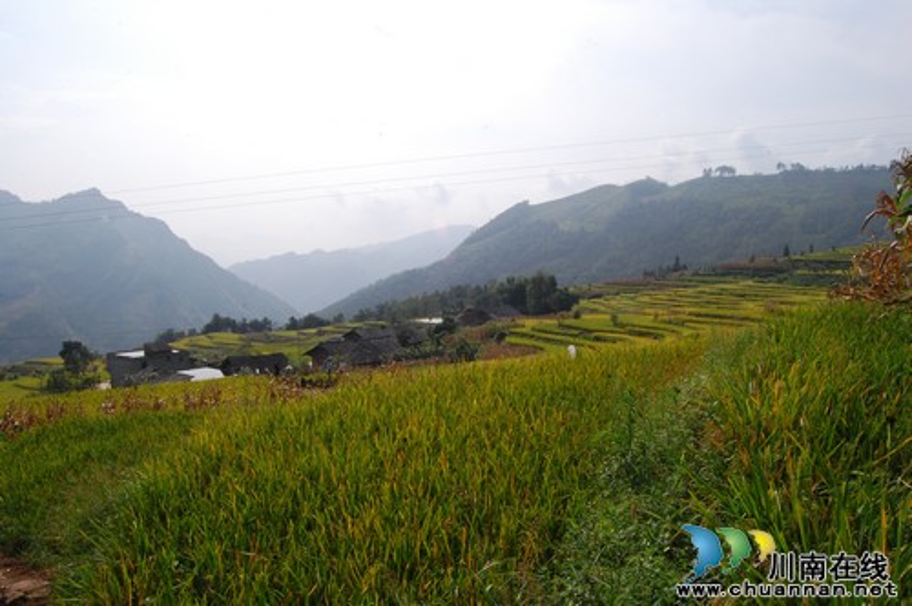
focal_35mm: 27
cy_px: 303
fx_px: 683
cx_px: 456
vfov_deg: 47.8
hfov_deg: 67.4
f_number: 20
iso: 200
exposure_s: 1/80
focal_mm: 18
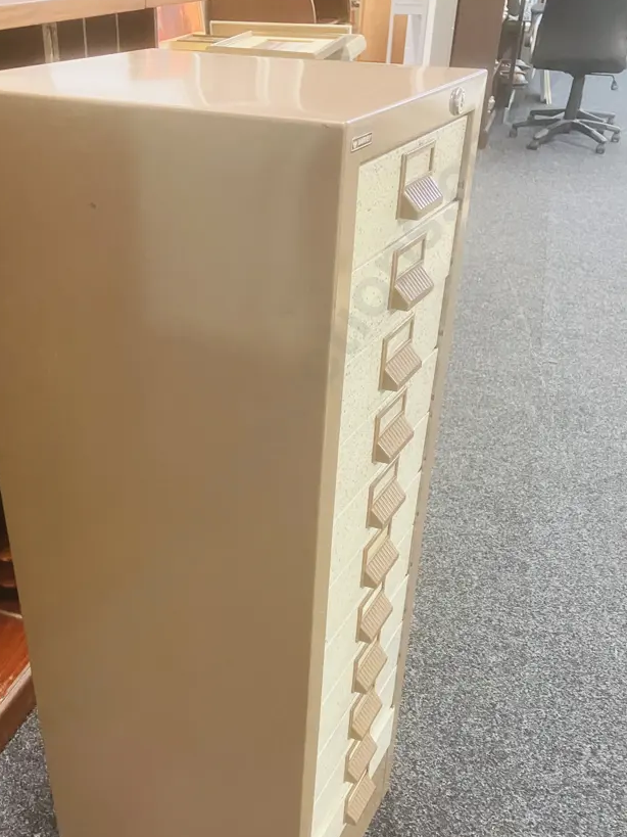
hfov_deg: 40.4
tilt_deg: -30.7
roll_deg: -0.4
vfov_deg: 52.5
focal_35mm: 35
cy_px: 475
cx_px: 238
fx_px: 845
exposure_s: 1/33
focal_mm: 3.99
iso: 400
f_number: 1.8
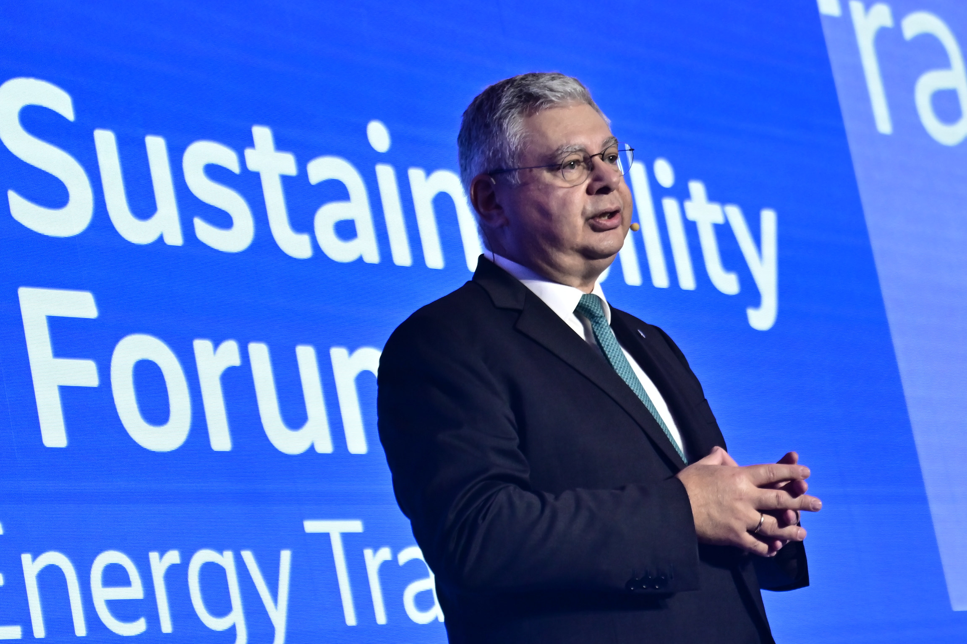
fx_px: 2686
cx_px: 484
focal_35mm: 100
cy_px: 322
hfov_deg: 20.4
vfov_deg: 13.7
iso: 2500
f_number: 4
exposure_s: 1/400
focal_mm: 67
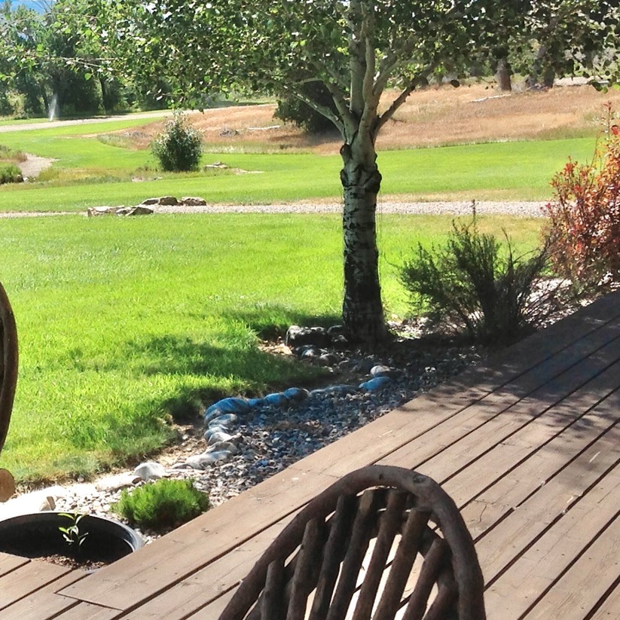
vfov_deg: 22.4
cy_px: 215
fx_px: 1560
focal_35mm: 77
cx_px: -11
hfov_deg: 21.6
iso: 50
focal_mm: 4.28
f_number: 2.4
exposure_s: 1/1592
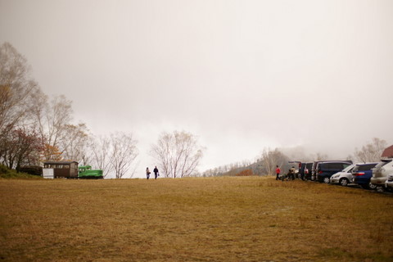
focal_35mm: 45
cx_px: 196
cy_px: 131
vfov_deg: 29.9
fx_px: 491
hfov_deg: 43.6
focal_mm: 30
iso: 200
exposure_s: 1/4000
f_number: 1.4
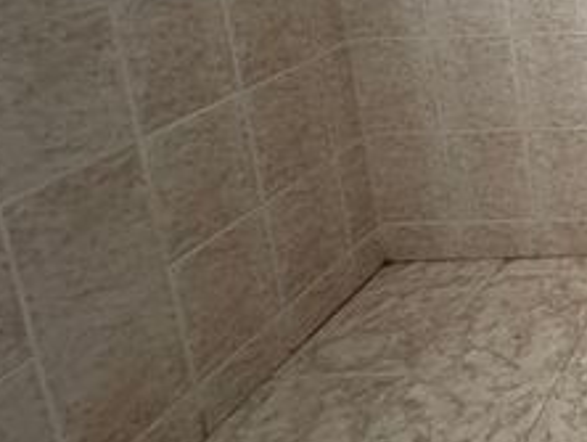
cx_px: 863
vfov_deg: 29.7
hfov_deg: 29.3
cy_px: -82
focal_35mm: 42
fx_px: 713
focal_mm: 2.22
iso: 320
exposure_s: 1/120
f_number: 2.2
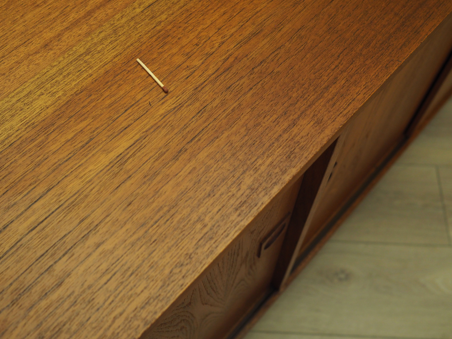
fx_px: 509
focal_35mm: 39
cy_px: 150
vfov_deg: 36.8
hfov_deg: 47.8
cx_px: 212
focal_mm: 17
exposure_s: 1/80
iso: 500
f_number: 2.8
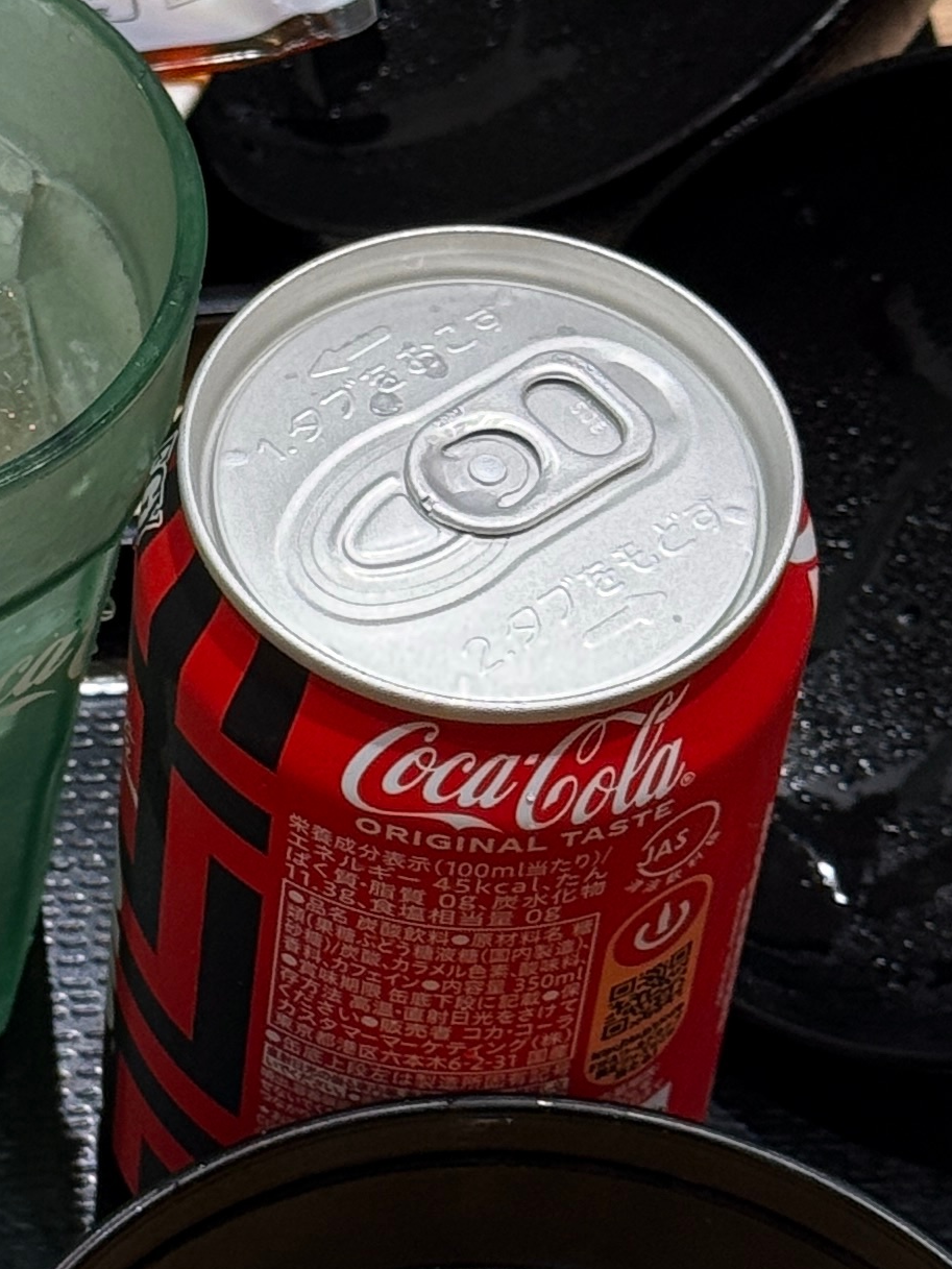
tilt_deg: -52.2
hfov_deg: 9.1
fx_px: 5829
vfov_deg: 12.4
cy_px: 516
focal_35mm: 159
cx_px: -365
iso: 80
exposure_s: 1/111
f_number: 1.78
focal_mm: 6.76
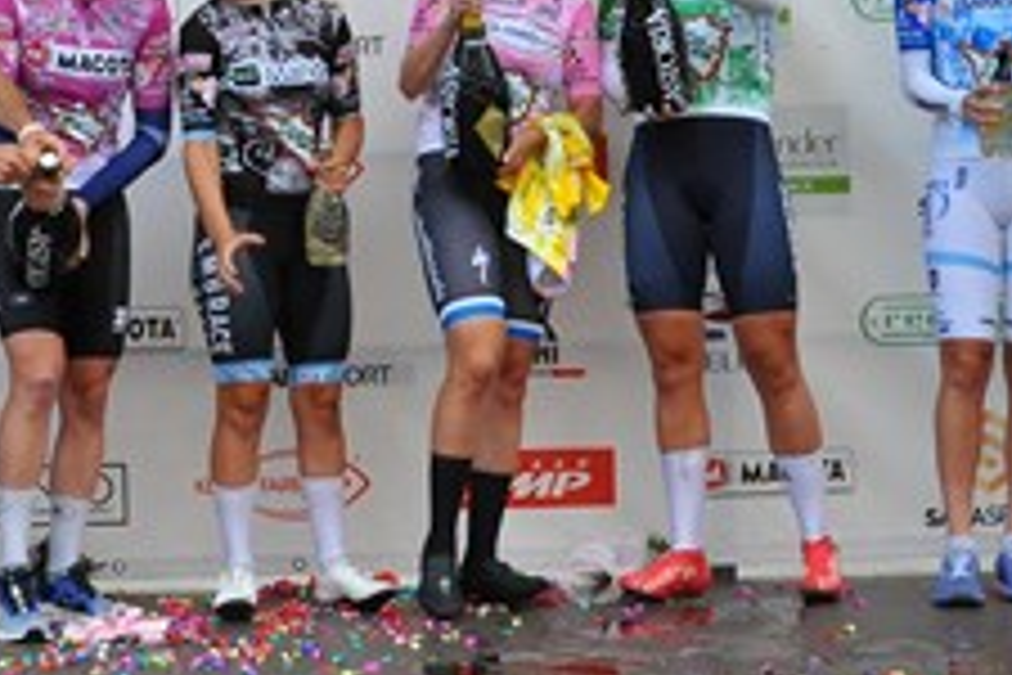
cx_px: 337
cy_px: 189
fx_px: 2828
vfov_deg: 13.6
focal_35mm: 101
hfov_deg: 20.2
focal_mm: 21
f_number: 7.1
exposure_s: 1/160
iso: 800
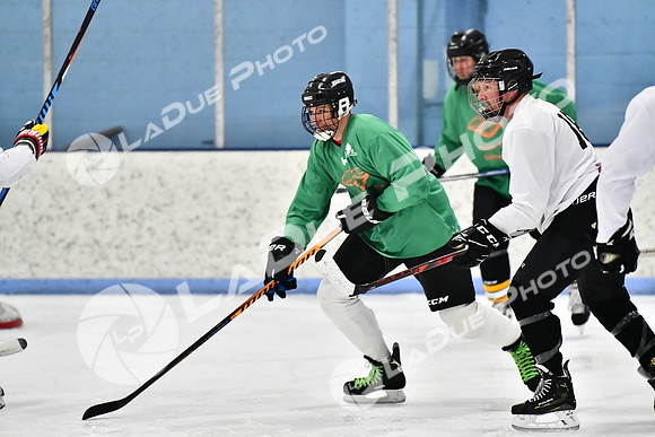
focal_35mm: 300
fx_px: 5459
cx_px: 328
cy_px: 218
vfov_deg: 4.6
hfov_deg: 6.9
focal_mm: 200
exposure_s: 1/1600
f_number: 2.8
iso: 6400
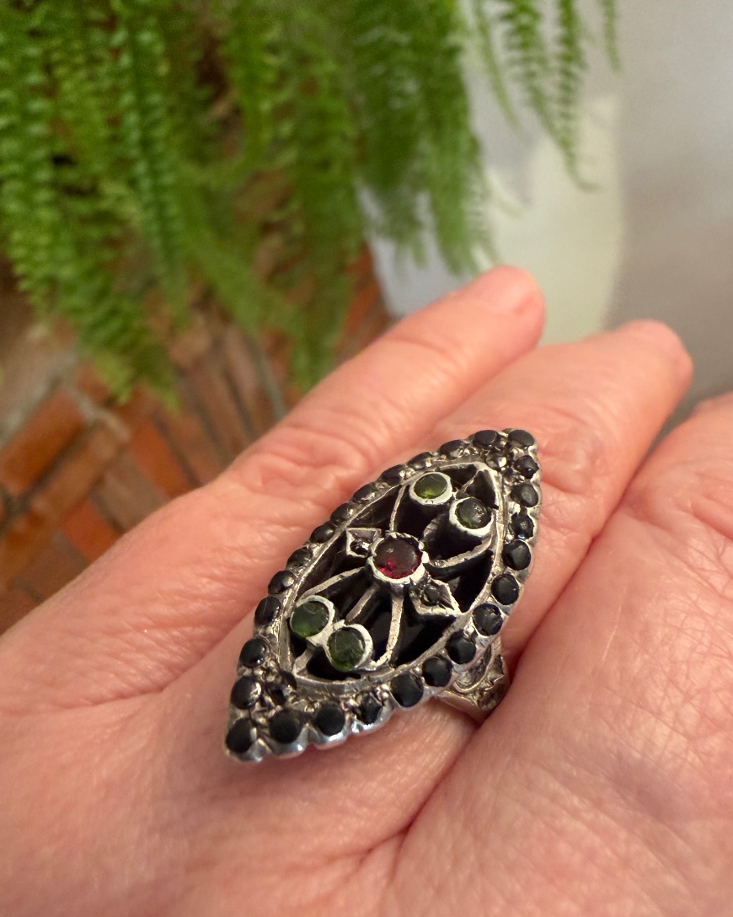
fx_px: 760
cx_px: 374
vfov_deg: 62.1
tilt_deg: -48.6
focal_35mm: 28
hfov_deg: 51.5
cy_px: 494
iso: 400
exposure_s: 1/50
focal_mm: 2.22
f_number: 2.2
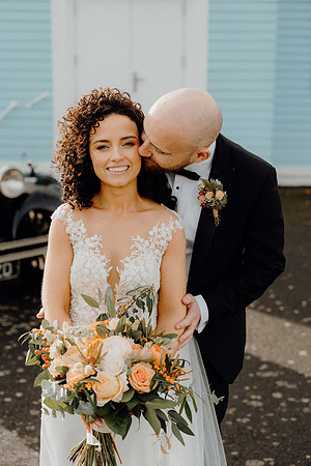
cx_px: 156
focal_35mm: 66
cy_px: 233
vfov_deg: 30.5
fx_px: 855
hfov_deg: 20.6
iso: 125
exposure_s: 1/500
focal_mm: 66
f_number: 3.5
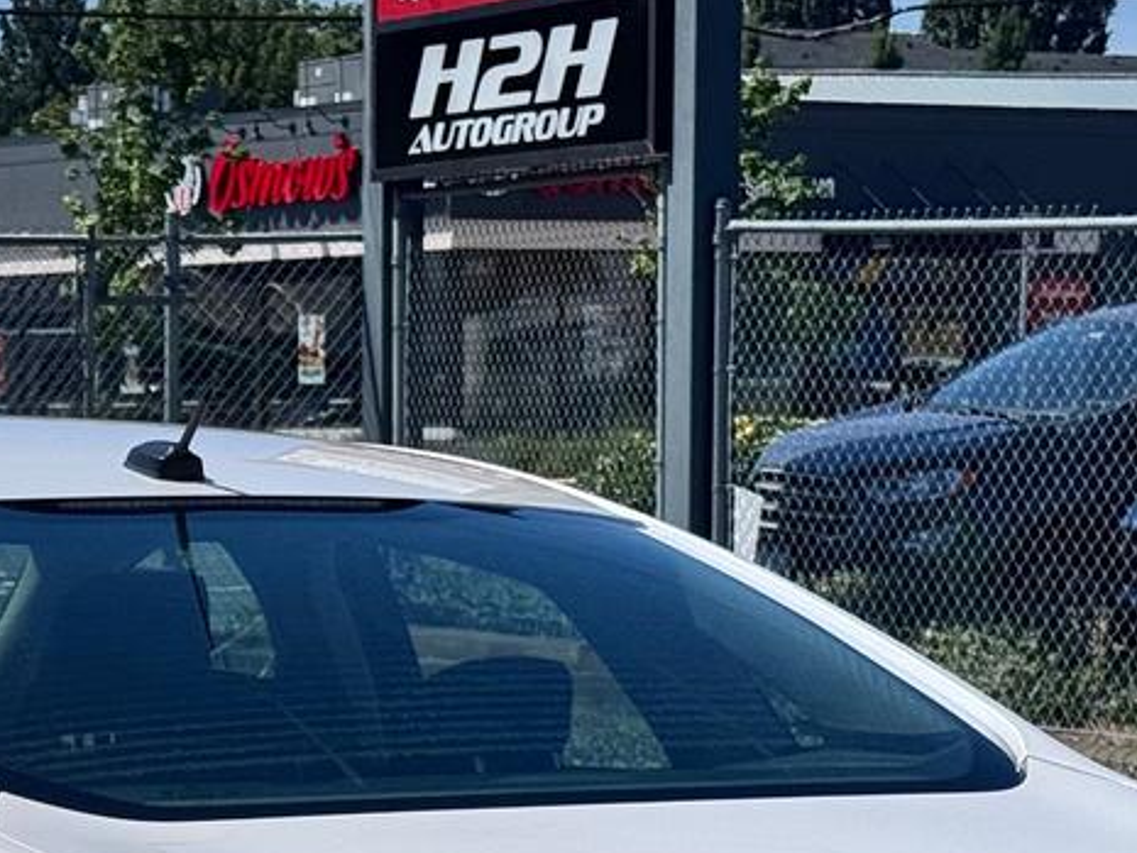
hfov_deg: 14.8
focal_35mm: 132
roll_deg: +0.6
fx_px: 4337
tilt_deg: -6.7
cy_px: 1085
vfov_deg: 11.0
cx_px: 127
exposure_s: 1/10526
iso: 80
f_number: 1.78
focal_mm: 6.76
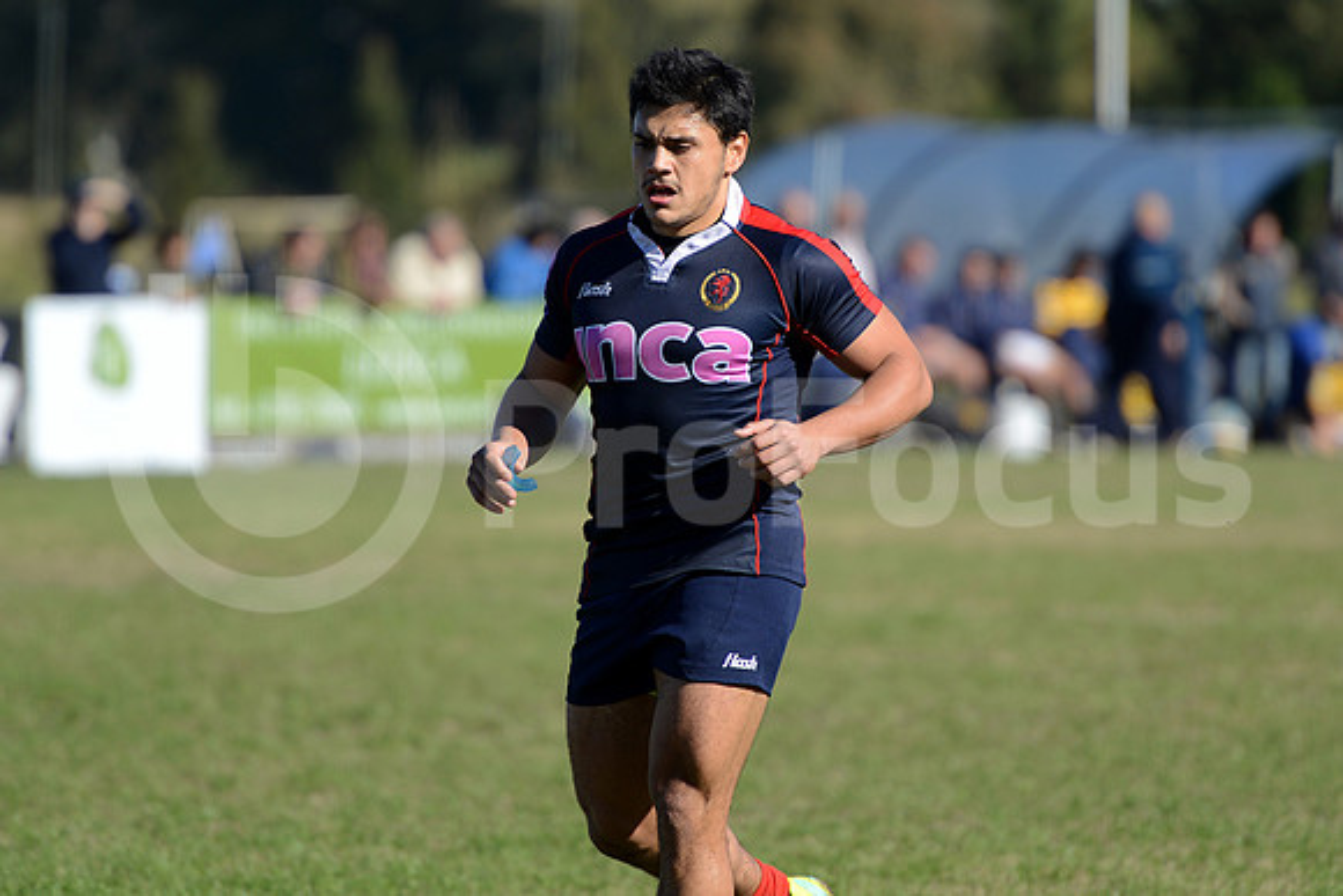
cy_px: 448
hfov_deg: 7.6
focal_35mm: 270
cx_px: 672
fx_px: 10074
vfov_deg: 5.1
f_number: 4
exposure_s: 1/1000
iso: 250
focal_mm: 270
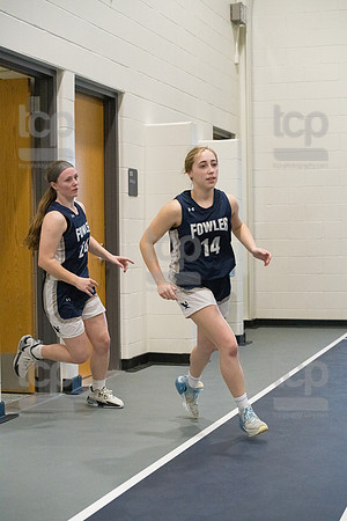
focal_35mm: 70
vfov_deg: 28.8
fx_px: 1012
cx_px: 174
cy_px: 260
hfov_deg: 19.5
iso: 6400
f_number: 4.5
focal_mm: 70
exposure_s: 1/1600
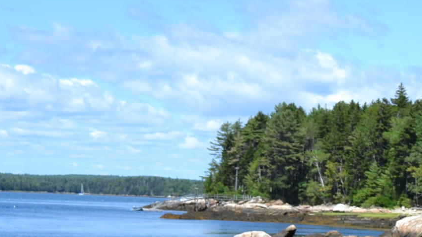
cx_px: 400
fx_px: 1231
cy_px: 304
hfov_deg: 19.0
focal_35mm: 110
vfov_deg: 10.8
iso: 100
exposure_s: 1/200
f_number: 7.1
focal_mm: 26
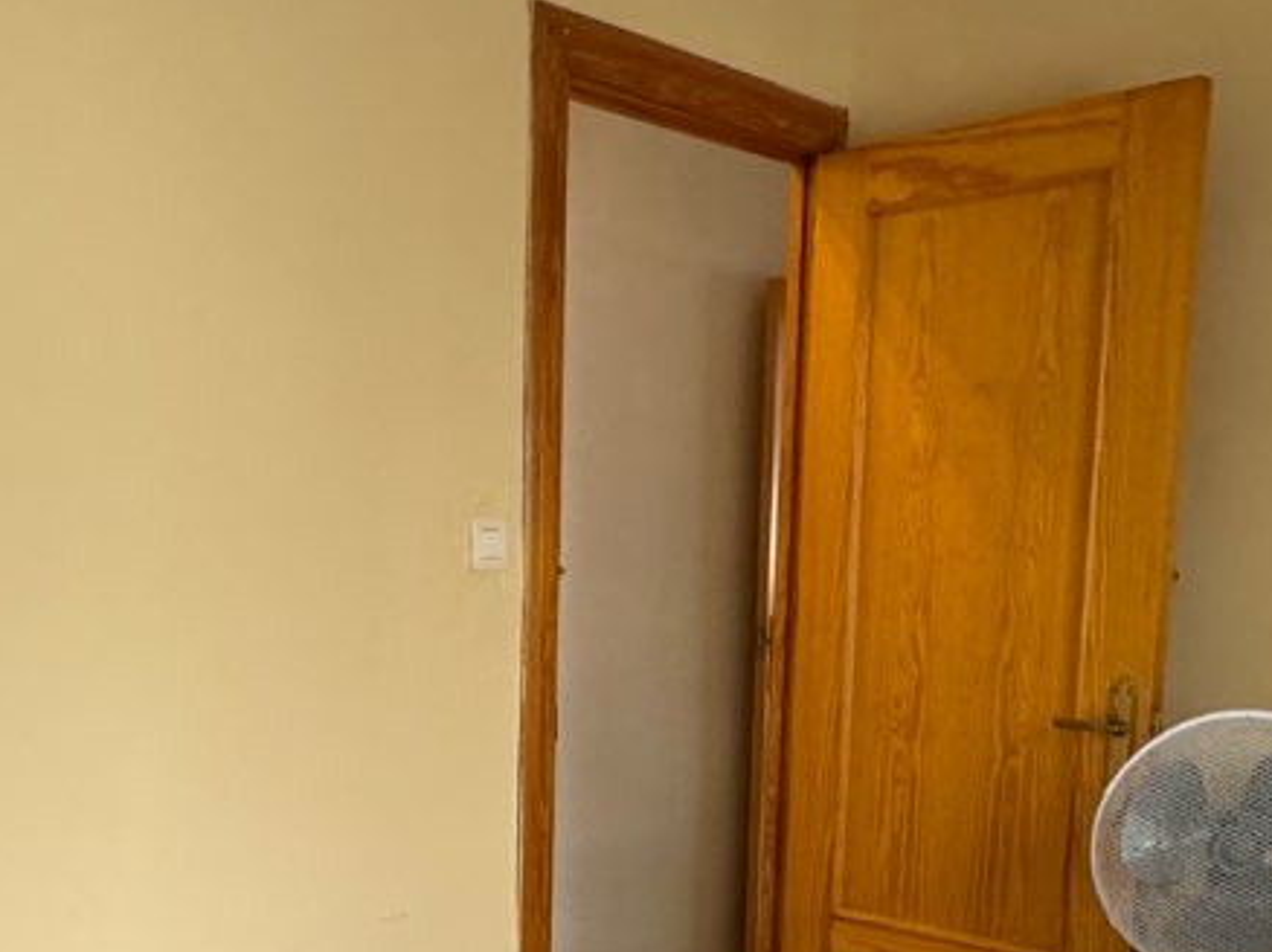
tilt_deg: -10.4
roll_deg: +0.3
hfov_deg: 39.3
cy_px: 855
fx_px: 1763
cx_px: 450
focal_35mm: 48
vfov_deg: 29.0
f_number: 2.2
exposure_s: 1/90
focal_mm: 2.22
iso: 320
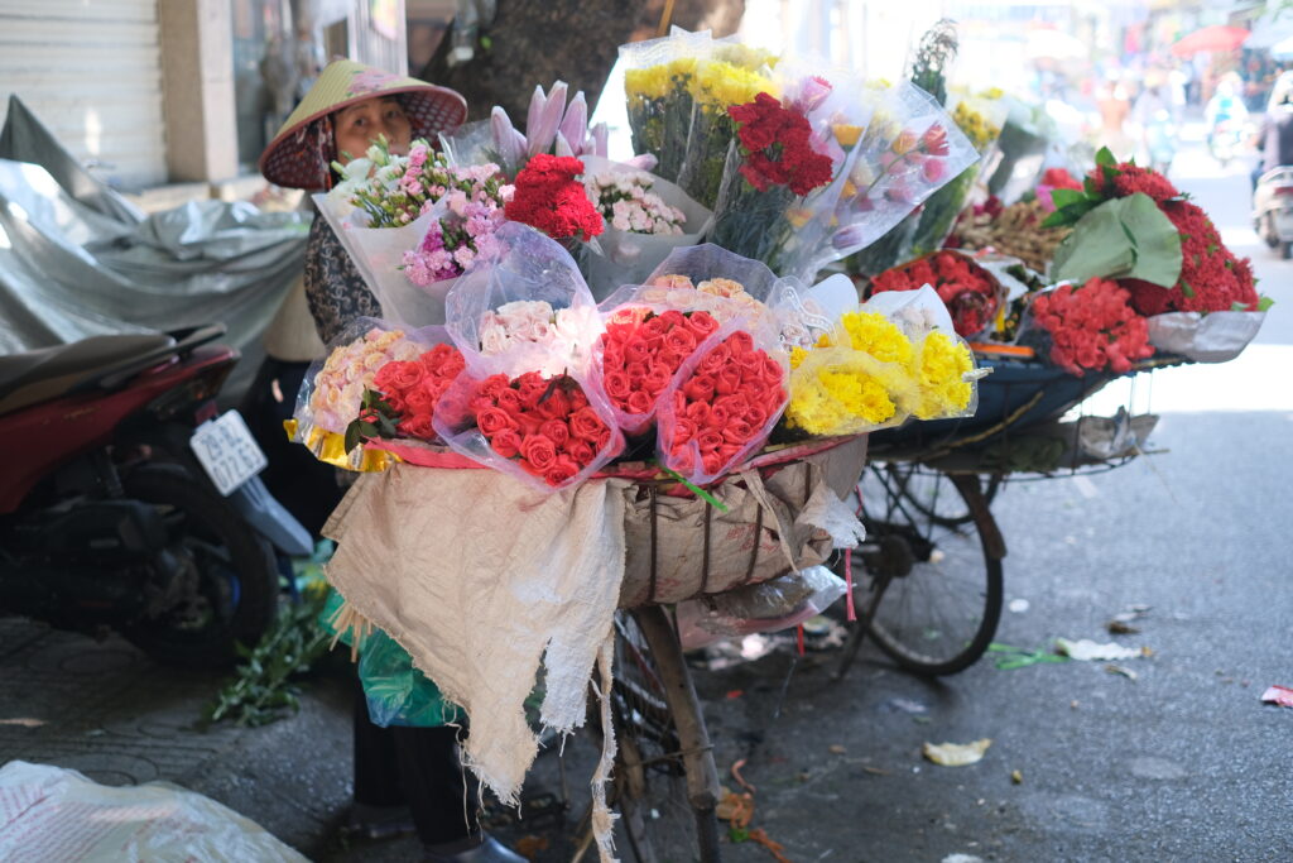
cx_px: 646
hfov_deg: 37.5
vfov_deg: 25.5
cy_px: 432
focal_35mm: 53
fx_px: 1904
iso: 320
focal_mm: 35
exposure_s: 1/170
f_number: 2
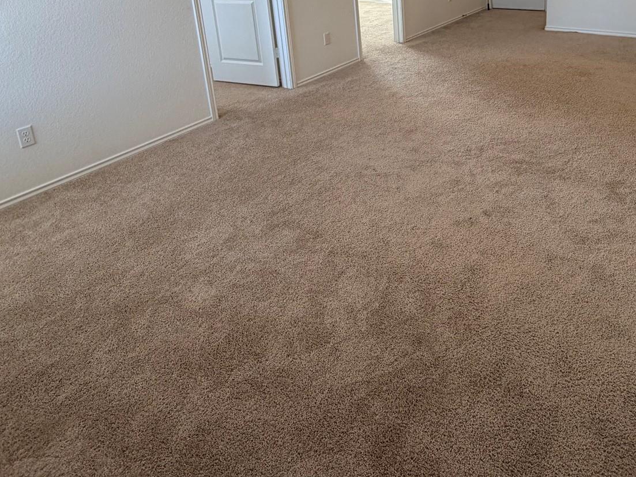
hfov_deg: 66.7
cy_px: 44
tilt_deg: -14.2
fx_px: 478
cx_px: 378
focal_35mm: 26
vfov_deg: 47.4
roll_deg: +3.5
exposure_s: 1/120
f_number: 2.2
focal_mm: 2.22
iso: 200
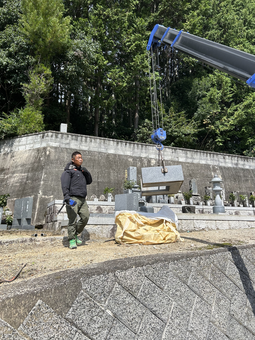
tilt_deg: +13.3
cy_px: 170
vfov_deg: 67.3
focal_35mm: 26
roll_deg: -0.9
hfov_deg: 53.1
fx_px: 255
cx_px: 128
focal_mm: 5.7
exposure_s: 1/3831
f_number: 1.5
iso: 50
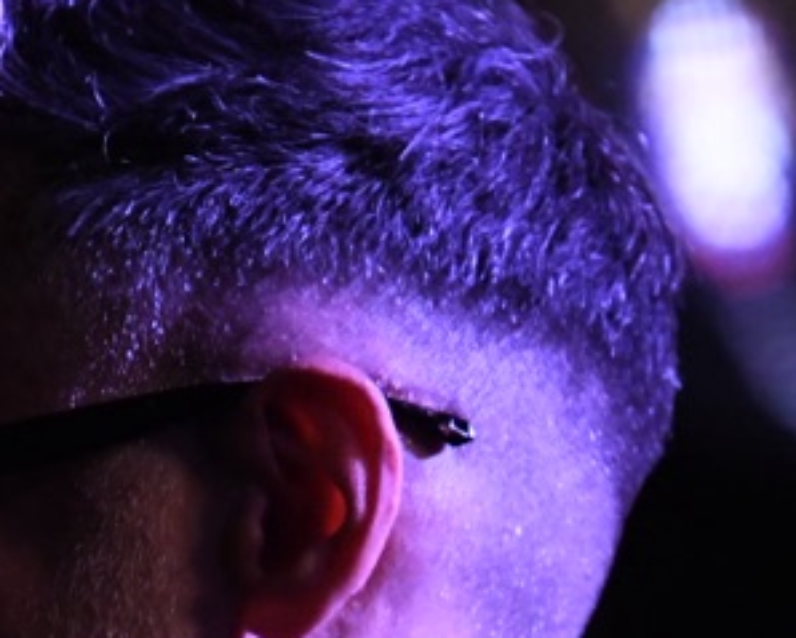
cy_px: 1506
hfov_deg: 1.8
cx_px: 449
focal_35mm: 1048
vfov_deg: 1.5
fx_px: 24714
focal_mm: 185
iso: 4000
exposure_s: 1/250
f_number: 2.8
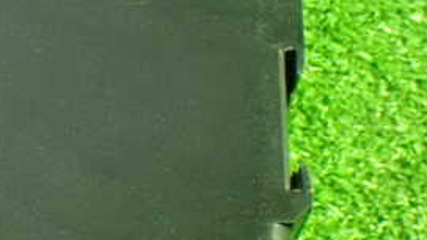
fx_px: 1359
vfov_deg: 10.1
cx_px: 46
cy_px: 138
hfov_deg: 17.6
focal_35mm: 120
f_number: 3.2
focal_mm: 9.01
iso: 1600
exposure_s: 1/15
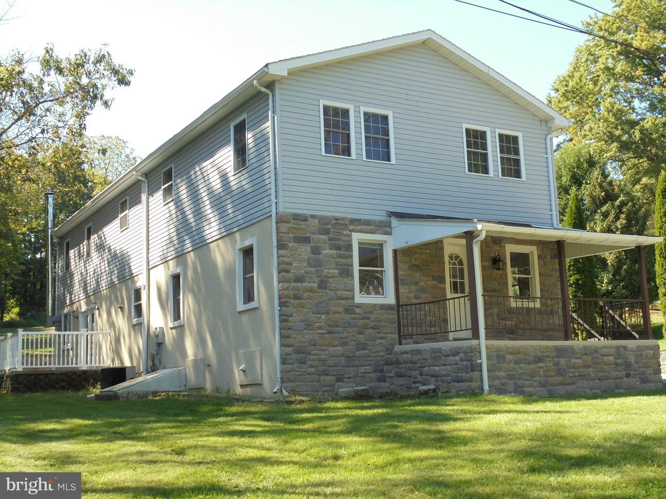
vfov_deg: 33.6
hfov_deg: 43.9
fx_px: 827
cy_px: 250
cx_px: 333
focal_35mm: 43
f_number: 4.5
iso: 100
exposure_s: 1/125
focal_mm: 7.8
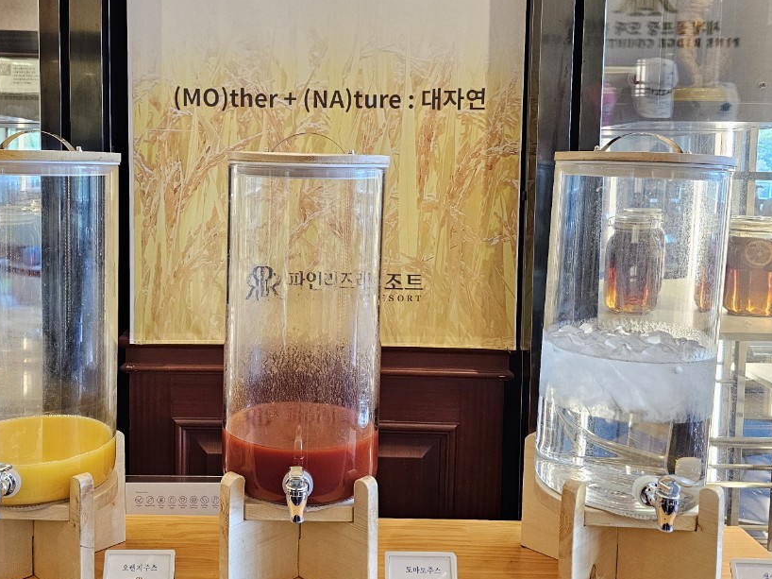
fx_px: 803
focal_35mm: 36
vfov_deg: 39.5
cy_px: 238
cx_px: 292
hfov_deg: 50.9
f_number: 1.7
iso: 400
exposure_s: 1/120
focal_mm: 6.3
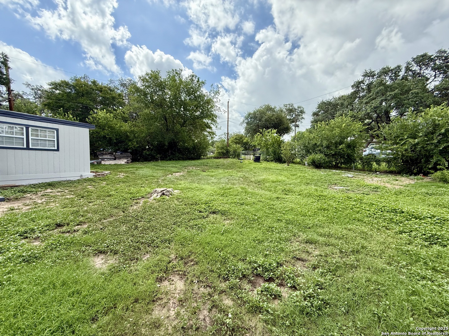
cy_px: 168
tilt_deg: -1.8
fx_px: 182
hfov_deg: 102.1
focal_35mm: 14
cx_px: 224
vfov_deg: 85.7
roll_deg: -0.6
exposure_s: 1/658
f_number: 2.2
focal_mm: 2.22
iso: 64
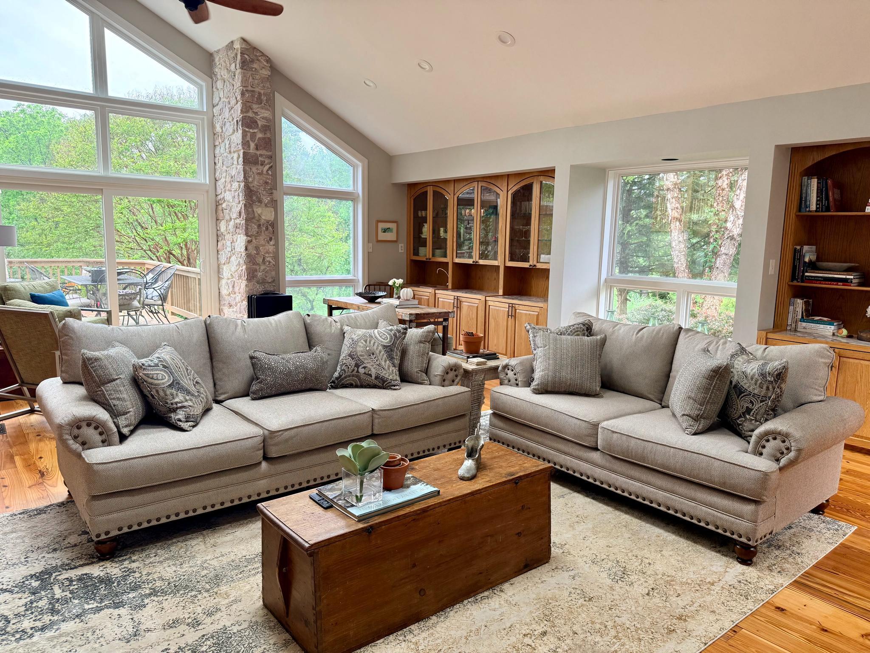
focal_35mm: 24
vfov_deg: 56.8
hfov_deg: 71.6
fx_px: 603
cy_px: 326
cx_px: 435
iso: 160
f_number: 1.78
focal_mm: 6.76
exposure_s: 1/161
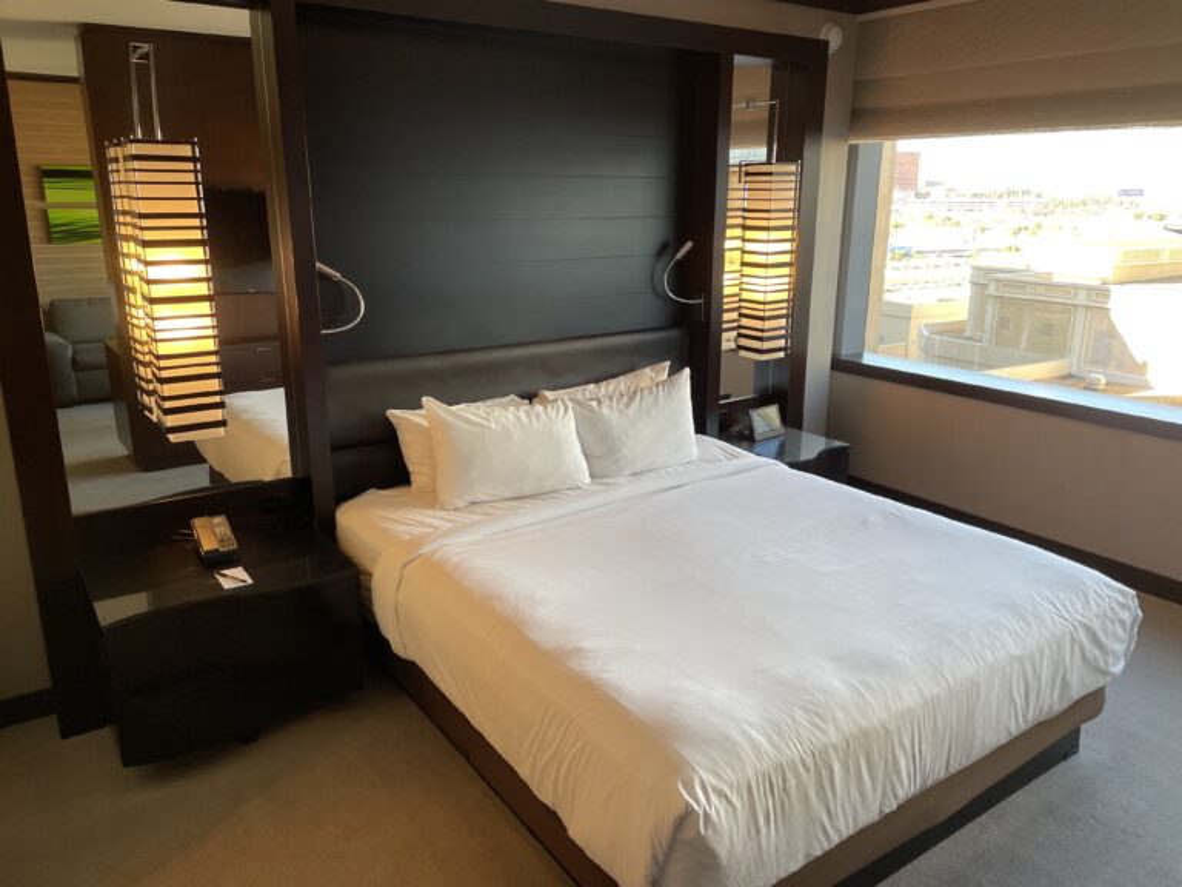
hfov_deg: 67.3
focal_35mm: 26
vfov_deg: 53.1
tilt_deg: -14.6
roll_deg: +0.5
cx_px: 591
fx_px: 888
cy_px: 444
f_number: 1.6
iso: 125
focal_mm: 4.2
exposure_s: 1/120
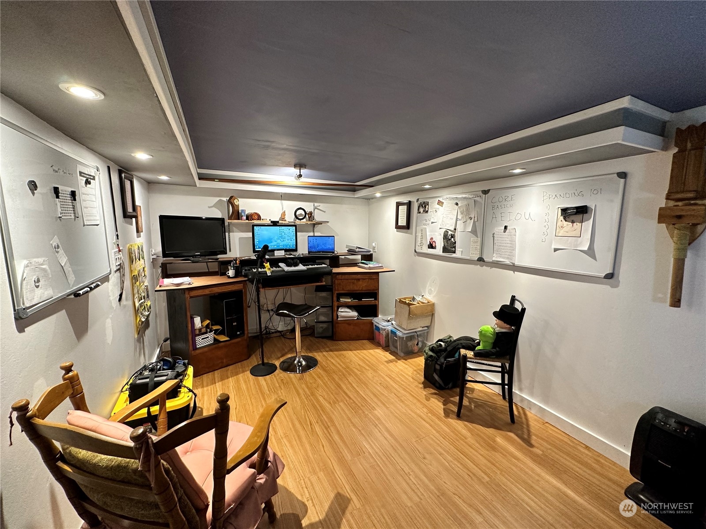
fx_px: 286
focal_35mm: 14
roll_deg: -0.6
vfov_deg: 85.7
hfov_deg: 102.1
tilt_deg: -7.9
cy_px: 264
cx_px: 353
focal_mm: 2.22
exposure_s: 1/60
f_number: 2.2
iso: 250
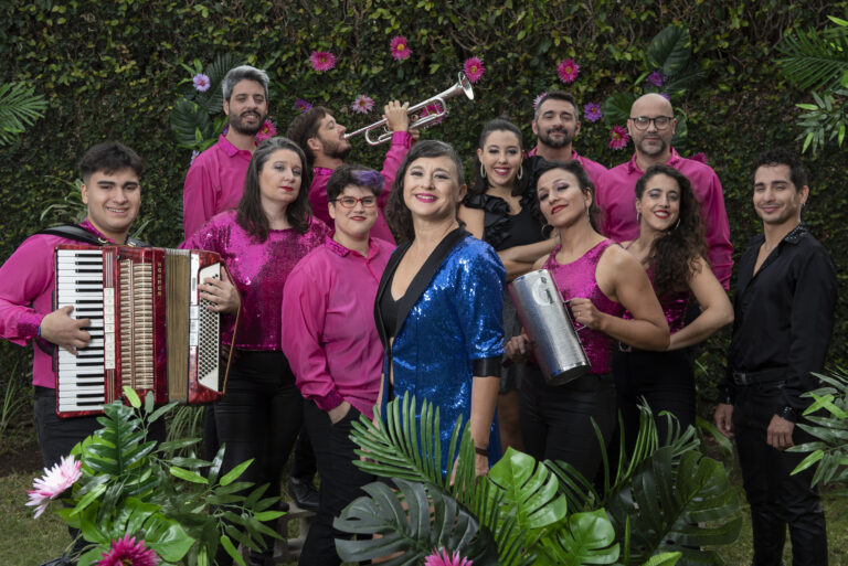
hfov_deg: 38.2
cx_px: 424
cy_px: 283
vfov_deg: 26.0
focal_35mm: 52
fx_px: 1226
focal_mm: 52
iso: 200
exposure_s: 1/200
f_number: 7.1
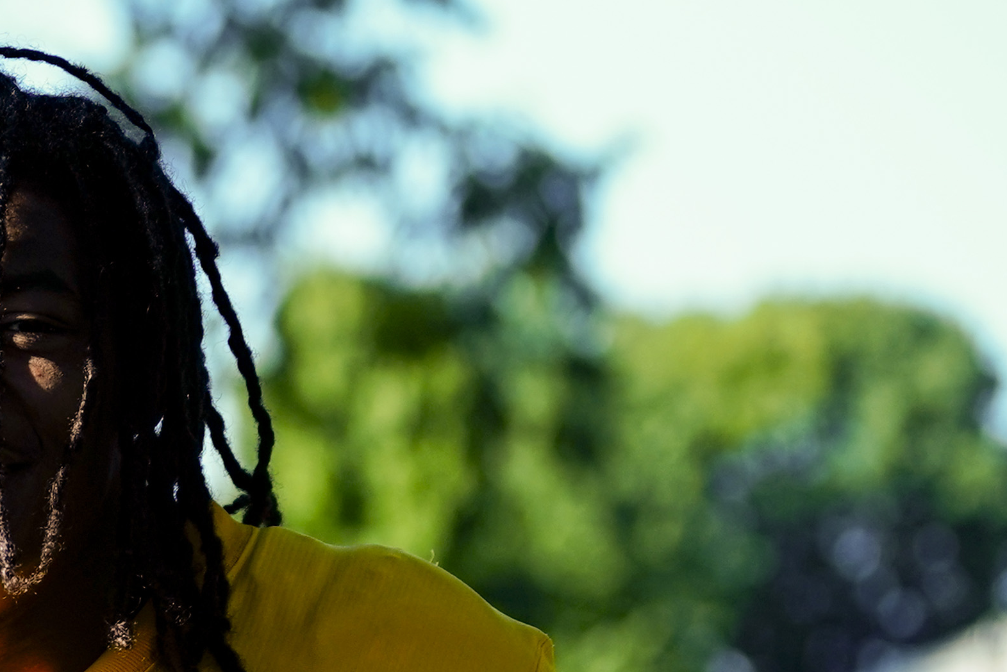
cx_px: -202
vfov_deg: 5.2
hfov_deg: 7.8
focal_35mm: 263
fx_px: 7358
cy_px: 668
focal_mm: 70
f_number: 2.8
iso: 250
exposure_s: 1/1600
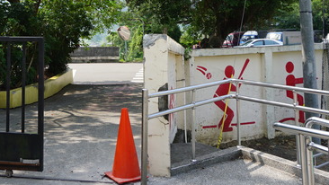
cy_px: -20
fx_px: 419
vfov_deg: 23.4
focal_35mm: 48
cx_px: 107
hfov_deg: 42.3
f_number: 5
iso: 100
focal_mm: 16
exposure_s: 1/320
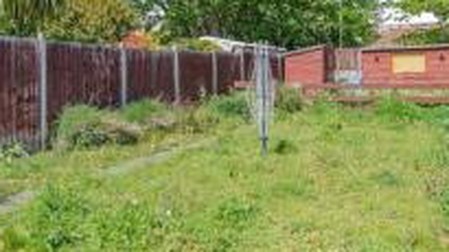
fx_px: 405
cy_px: 84
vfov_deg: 34.3
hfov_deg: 58.0
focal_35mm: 34
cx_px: 217
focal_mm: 14
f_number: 8
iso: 640
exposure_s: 1/1250
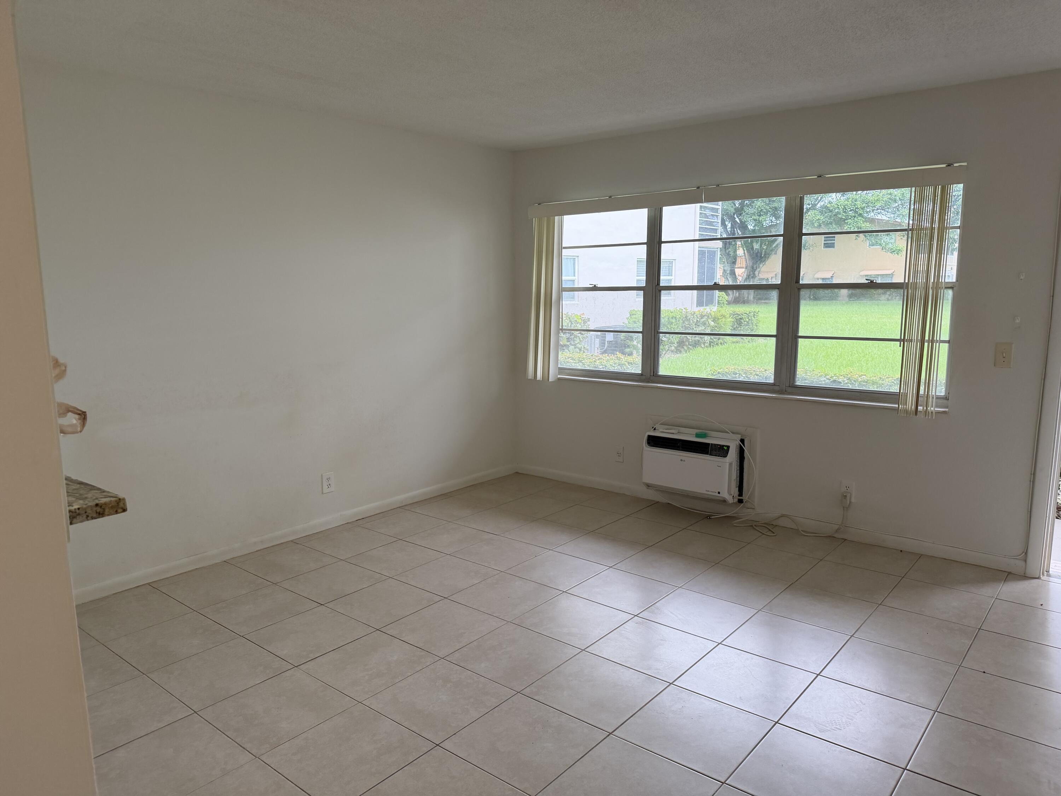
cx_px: 530
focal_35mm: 24
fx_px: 736
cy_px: 398
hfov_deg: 71.6
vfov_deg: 56.8
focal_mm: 6.76
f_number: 1.78
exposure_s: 1/203
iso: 200
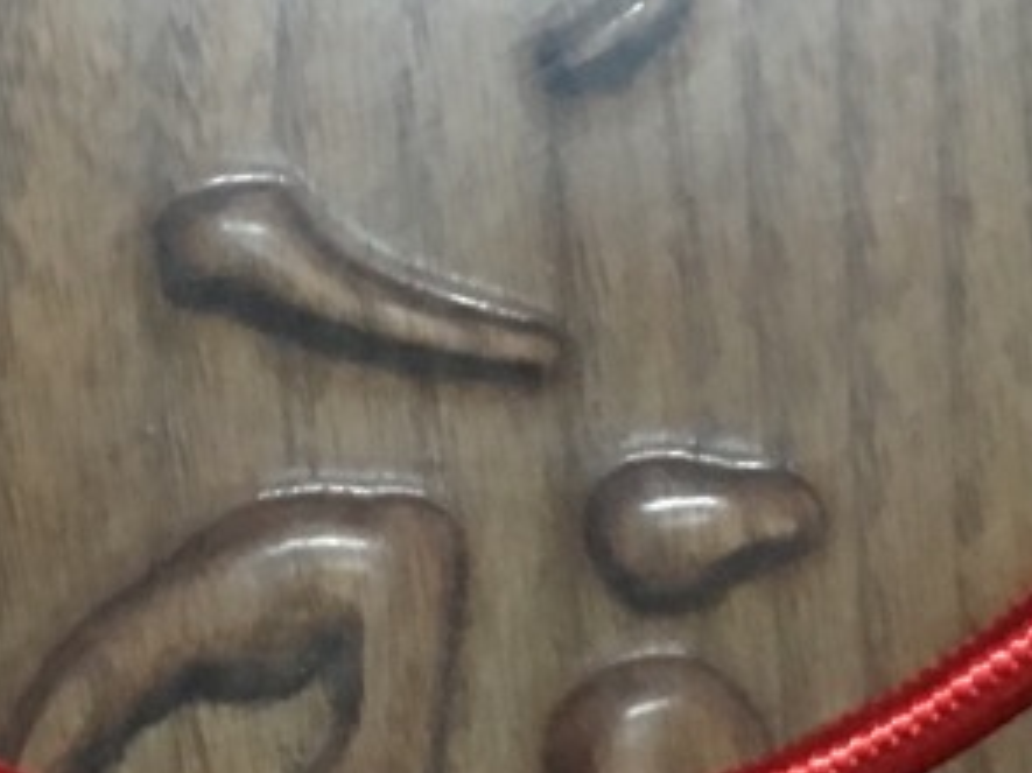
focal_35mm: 132
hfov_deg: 14.8
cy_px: 192
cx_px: 84
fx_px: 3934
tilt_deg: -78.1
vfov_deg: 11.2
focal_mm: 4.15
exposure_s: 1/17
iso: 250
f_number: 2.2
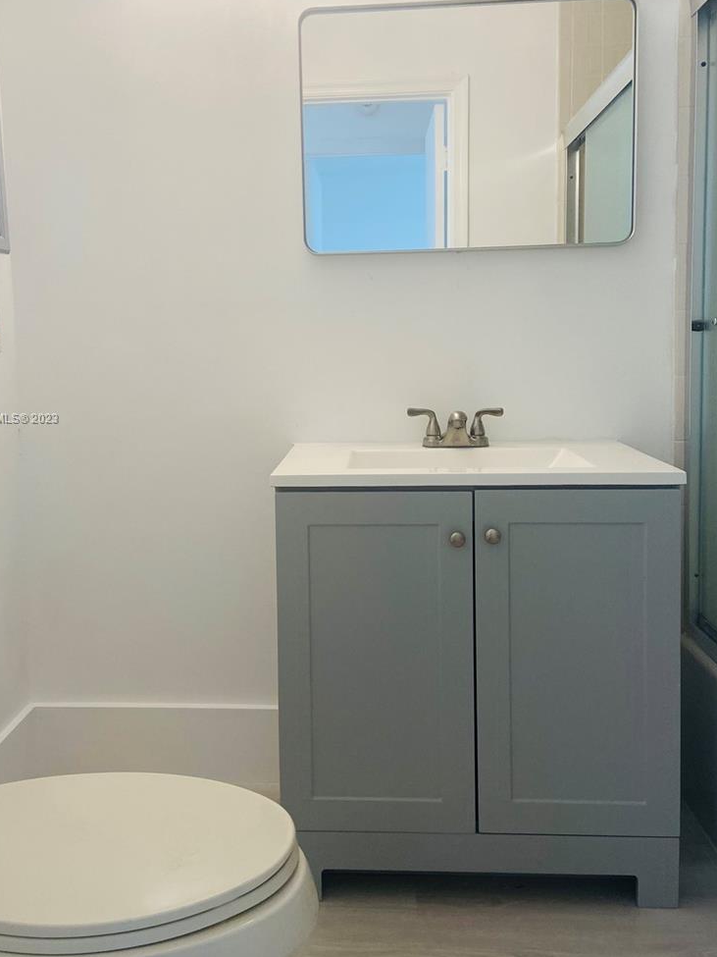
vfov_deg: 56.7
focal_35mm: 32
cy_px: 419
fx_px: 884
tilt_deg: -3.6
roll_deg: +1.0
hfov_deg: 44.1
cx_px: 320
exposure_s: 1/120
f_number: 1.8
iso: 64
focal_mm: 4.25
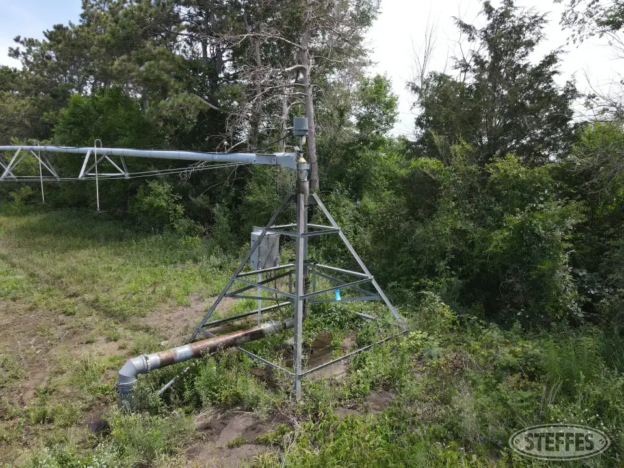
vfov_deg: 56.8
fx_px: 433
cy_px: 234
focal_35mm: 24
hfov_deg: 71.6
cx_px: 312
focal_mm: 4.5
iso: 100
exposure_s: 1/350
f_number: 2.8
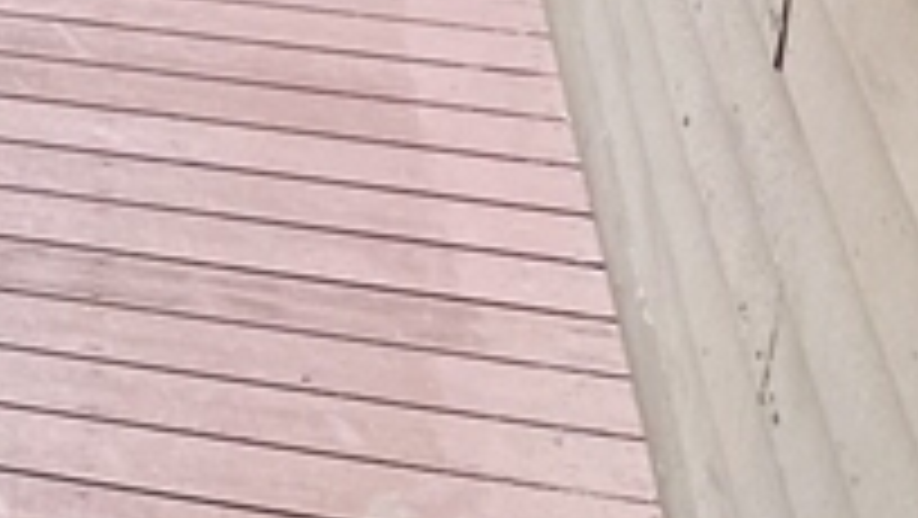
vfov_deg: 7.5
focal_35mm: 142
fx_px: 3458
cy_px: -1036
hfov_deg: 12.9
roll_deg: +1.3
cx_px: -999
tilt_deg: -7.4
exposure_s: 1/244
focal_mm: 4.25
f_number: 1.8
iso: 32
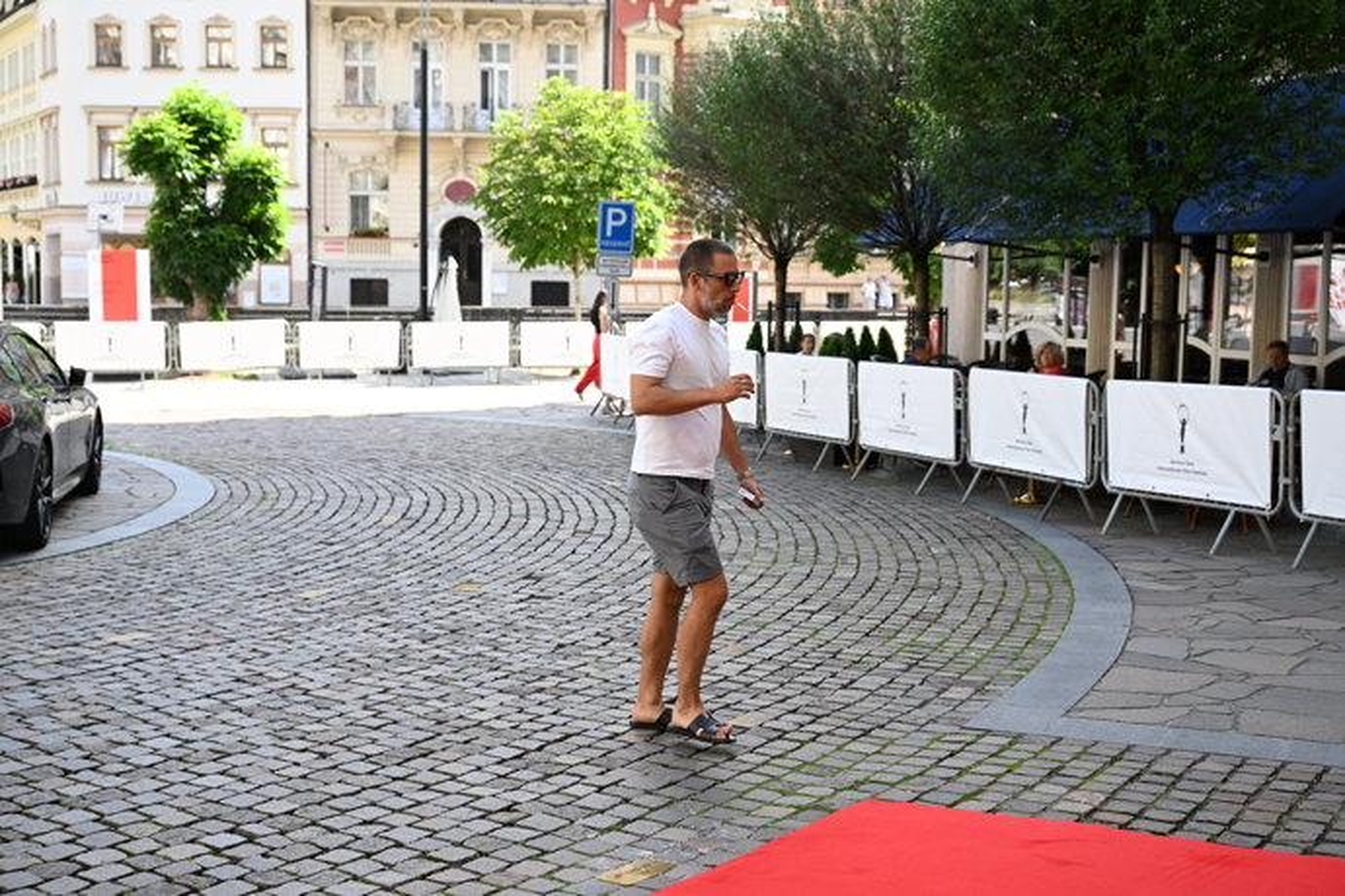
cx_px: 672
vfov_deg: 29.2
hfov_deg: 42.7
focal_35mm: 46
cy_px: 448
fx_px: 1718
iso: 800
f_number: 4.5
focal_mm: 46
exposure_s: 1/1000
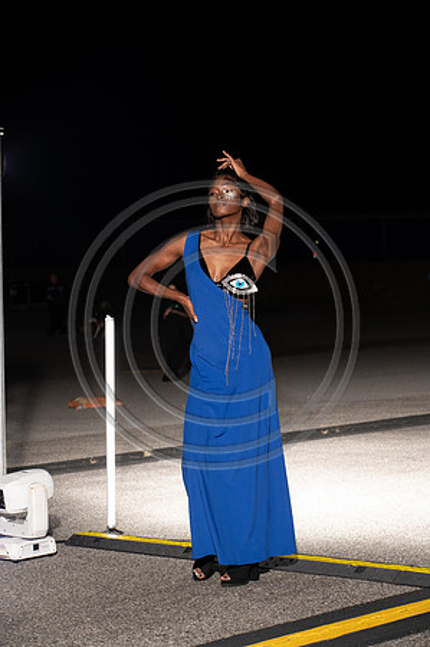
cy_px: 324
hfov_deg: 13.9
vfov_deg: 20.8
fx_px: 1760
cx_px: 215
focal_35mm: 98
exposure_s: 1/200
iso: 1000
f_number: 6.3
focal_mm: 98
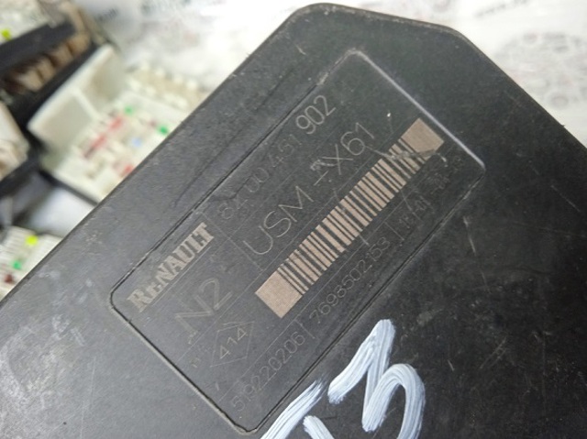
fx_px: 474
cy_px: 220
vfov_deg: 49.7
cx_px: 294
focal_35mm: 28
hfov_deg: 63.5
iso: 254
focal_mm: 3.43
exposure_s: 1/50
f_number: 2.2
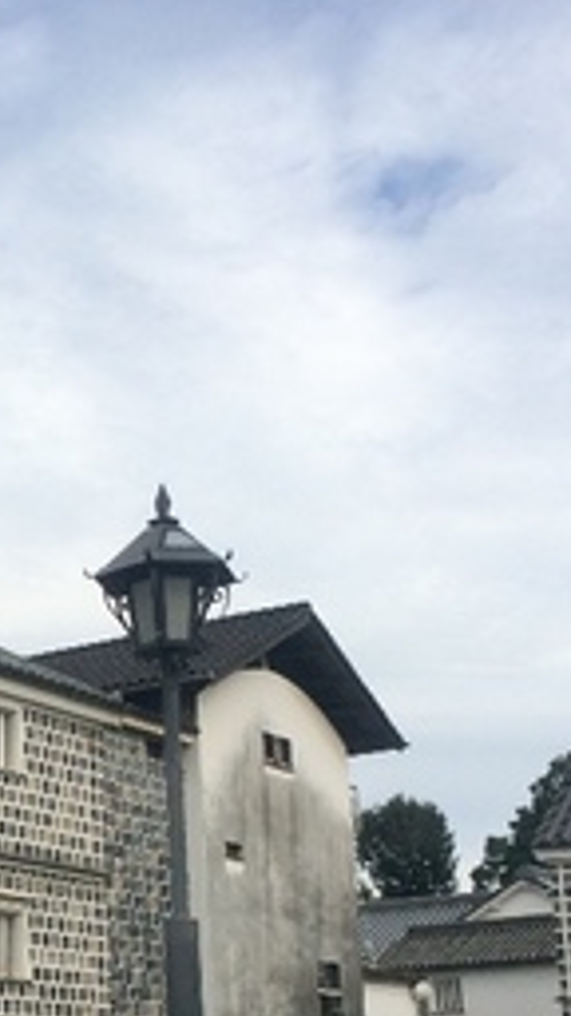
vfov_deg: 30.0
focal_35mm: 69
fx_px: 1857
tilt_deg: +10.8
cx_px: -202
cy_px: 778
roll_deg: +1.7
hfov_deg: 16.4
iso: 32
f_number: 2.2
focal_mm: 4.15
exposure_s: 1/1642
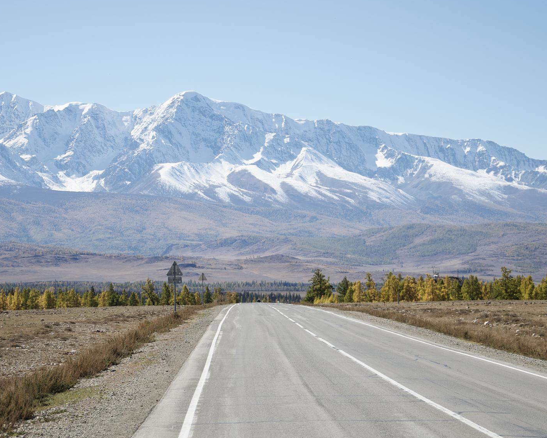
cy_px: 205
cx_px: 306
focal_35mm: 111
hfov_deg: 17.3
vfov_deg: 13.9
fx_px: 1797
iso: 200
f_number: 5
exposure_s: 1/800
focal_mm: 58
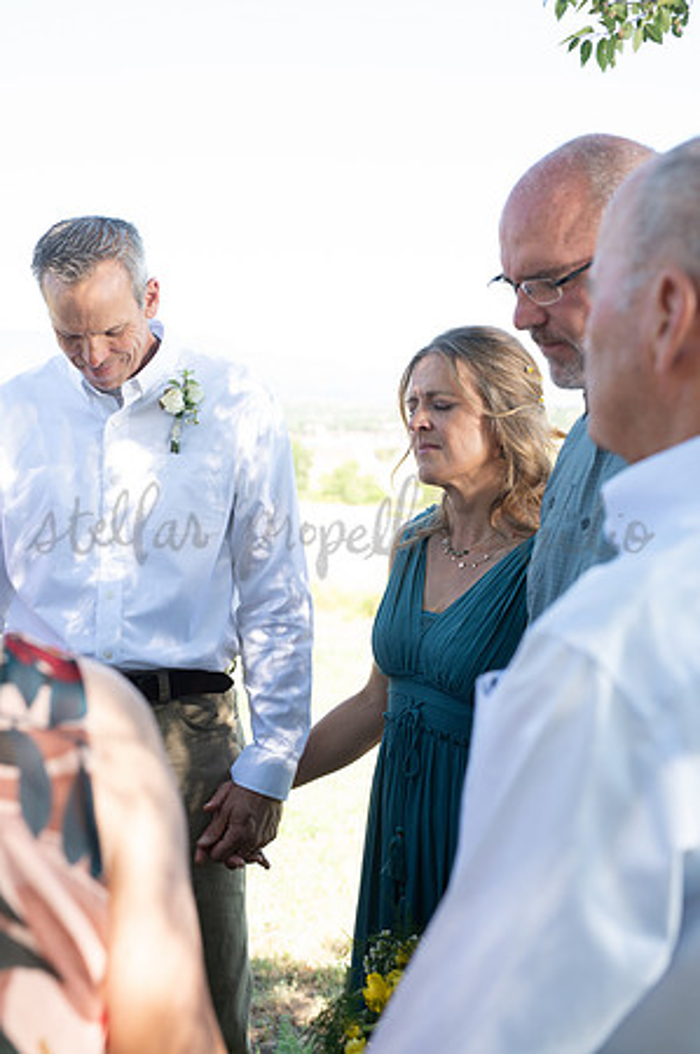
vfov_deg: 39.6
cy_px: 527
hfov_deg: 26.9
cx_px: 350
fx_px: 1462
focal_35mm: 50
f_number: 5
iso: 250
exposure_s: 1/200
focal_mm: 50
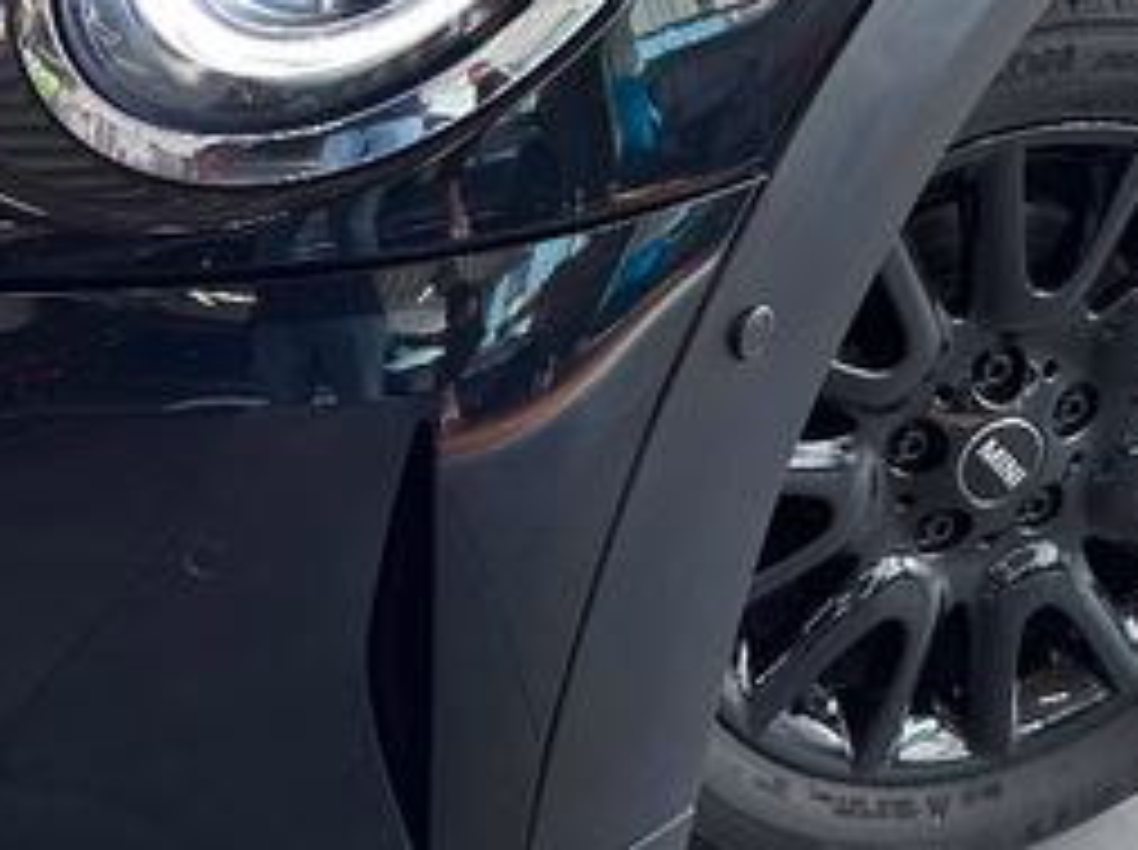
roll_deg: +0.3
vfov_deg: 18.2
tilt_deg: -20.8
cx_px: 486
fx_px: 2495
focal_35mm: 76
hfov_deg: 25.7
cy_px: -211
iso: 80
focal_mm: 6.86
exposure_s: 1/100
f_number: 1.78
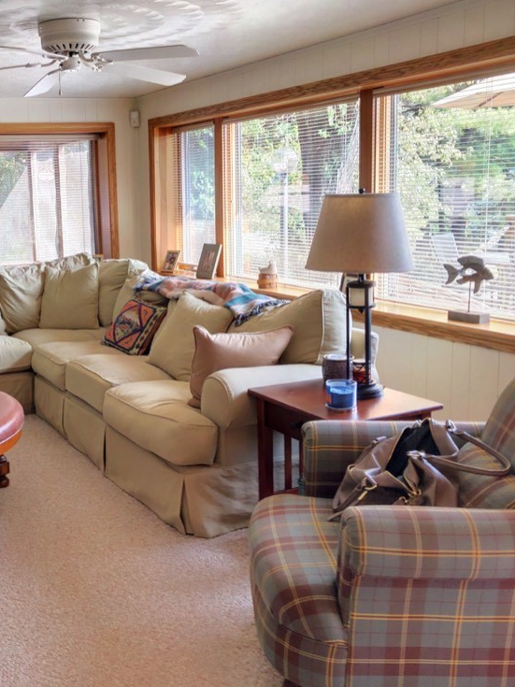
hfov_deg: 35.7
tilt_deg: -8.6
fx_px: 774
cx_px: 109
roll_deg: +2.6
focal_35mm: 39
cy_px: 334
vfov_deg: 47.9
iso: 25
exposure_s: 1/60
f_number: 1.8
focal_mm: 3.99
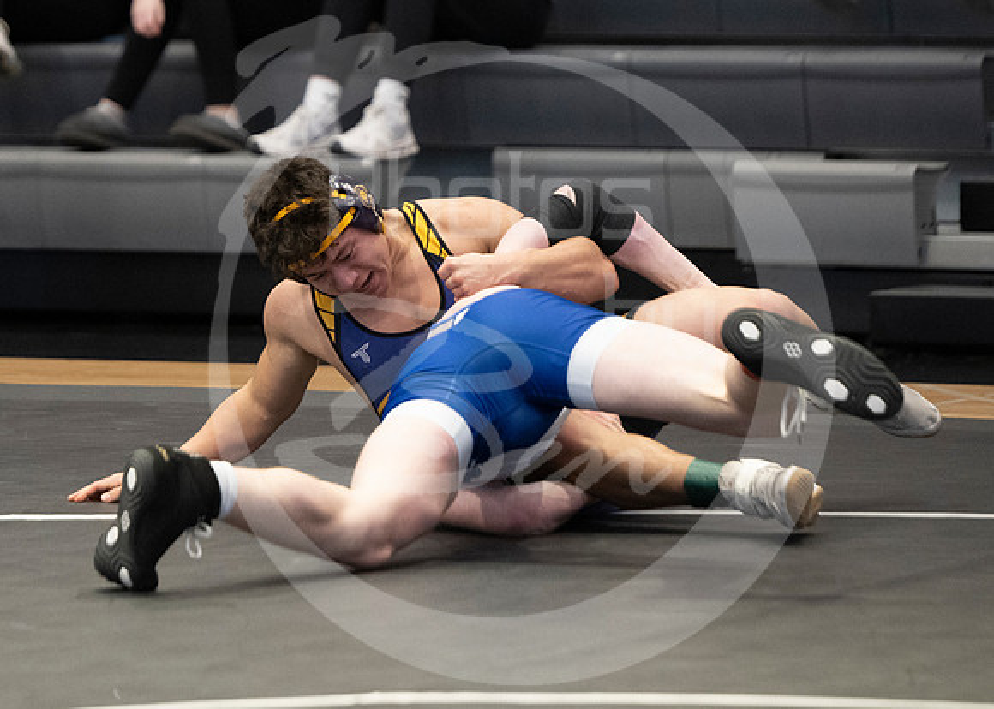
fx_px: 8518
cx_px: 324
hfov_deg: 6.7
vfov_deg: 4.8
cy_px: 112
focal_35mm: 302
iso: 3200
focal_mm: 150
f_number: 2.8
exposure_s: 1/1000
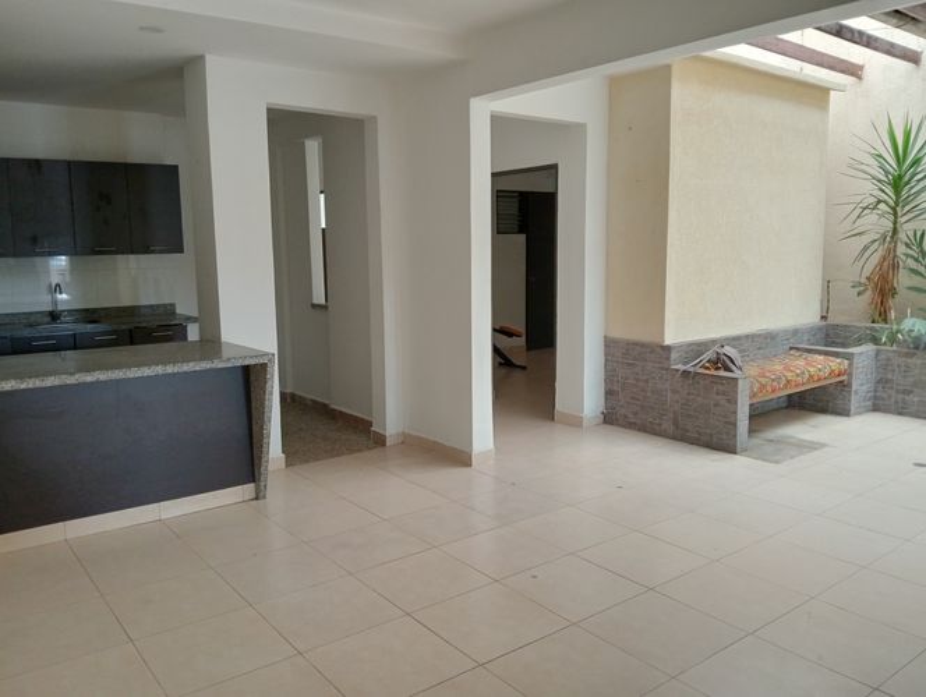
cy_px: 348
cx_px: 463
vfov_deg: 49.9
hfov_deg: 63.4
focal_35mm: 28
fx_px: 750
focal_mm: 3.98
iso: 121
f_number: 1.8
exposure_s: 1/50
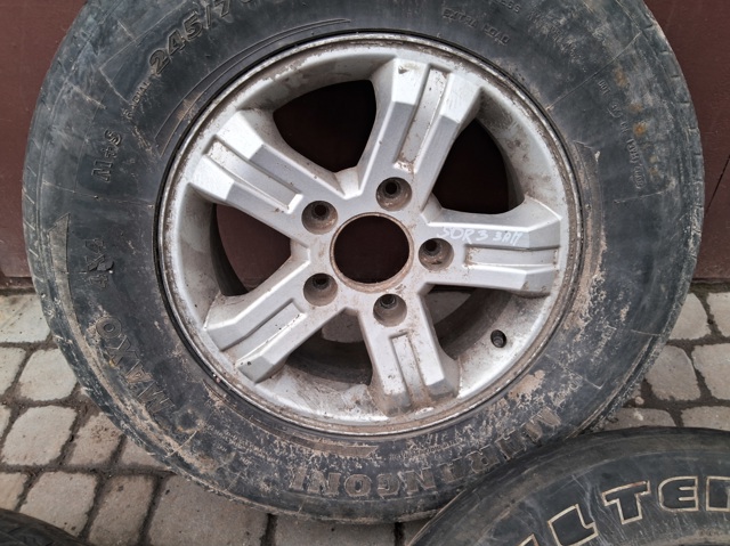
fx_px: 548
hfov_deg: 67.3
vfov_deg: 53.0
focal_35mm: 26
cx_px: 365
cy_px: 273
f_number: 1.8
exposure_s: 1/50
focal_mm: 3.98
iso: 40
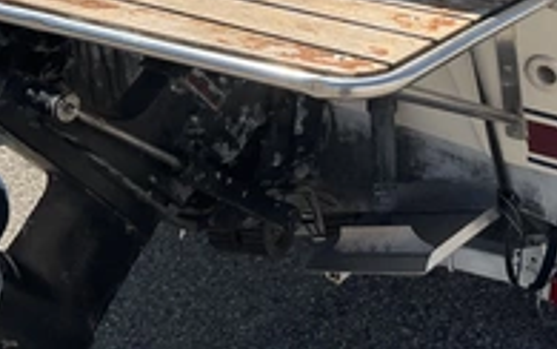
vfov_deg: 19.5
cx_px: 311
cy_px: -66
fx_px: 957
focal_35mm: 63
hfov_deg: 32.4
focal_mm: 3
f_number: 1.8
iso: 25
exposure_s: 1/1848
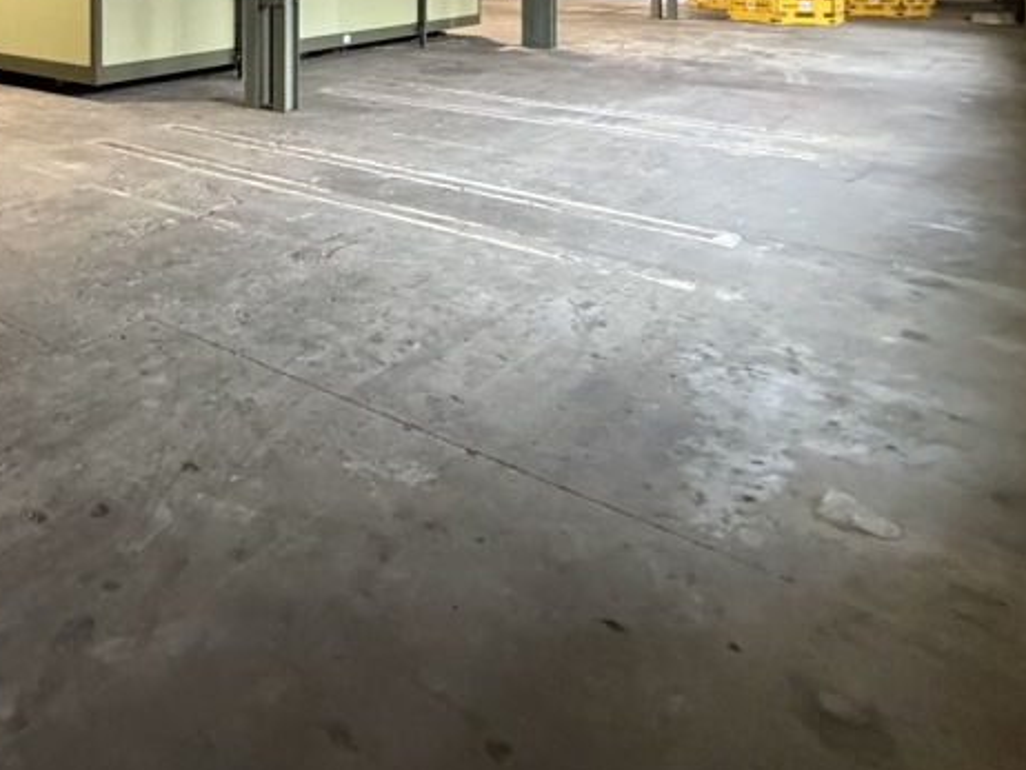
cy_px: -69
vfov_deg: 38.1
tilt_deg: +0.4
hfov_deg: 51.7
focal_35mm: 31
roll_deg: -0.5
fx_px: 919
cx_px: 109
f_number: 2.2
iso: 800
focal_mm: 2.22
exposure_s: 1/60
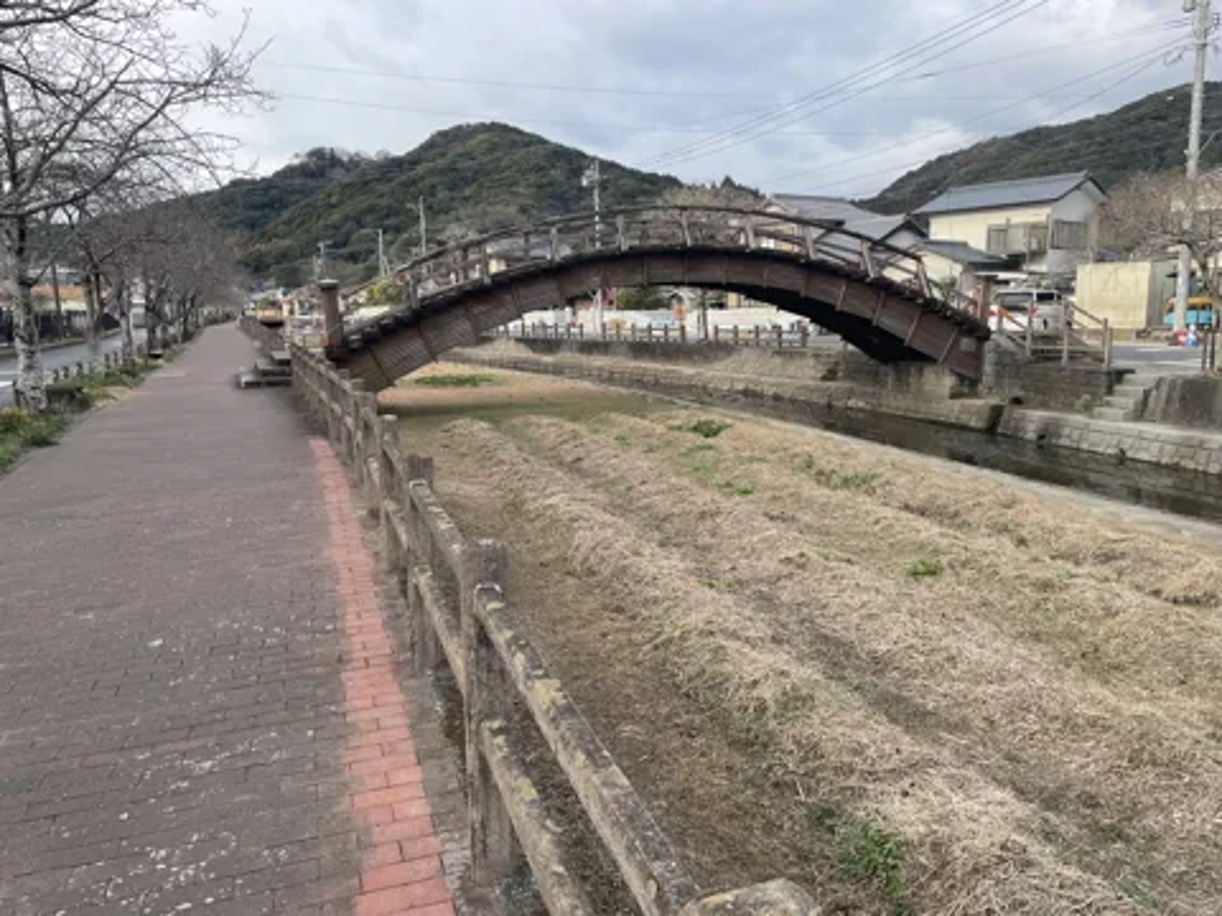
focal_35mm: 26
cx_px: 611
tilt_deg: -13.1
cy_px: 458
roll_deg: +1.9
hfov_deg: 67.3
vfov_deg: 53.1
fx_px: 918
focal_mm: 4.2
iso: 32
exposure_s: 1/584
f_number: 1.6
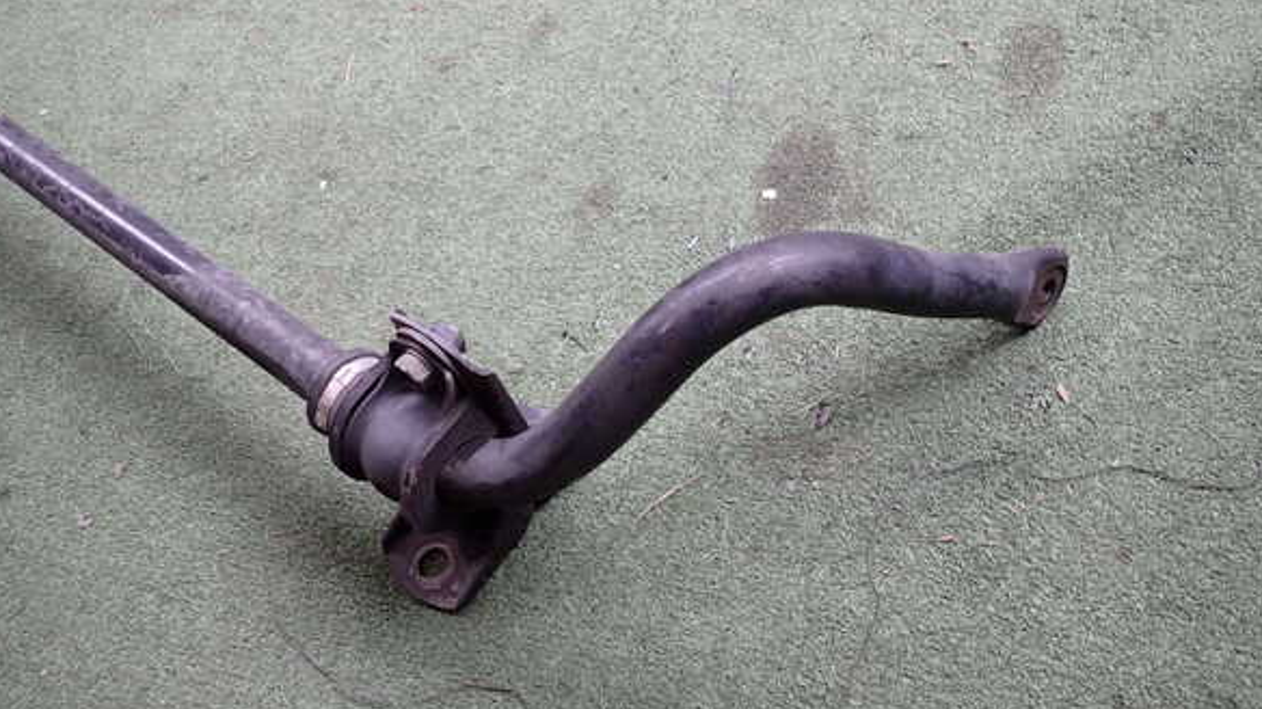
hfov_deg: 67.9
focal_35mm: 28
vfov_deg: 41.4
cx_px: 622
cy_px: 393
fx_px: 937
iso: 200
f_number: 2
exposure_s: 1/125
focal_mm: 4.5
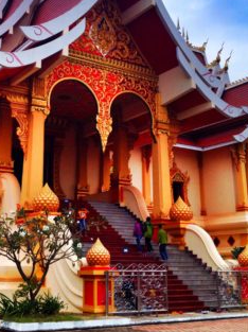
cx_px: 103
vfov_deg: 34.1
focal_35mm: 56
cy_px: 112
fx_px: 536
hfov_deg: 26.0
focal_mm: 4.28
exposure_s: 1/1727
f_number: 2.4
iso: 50
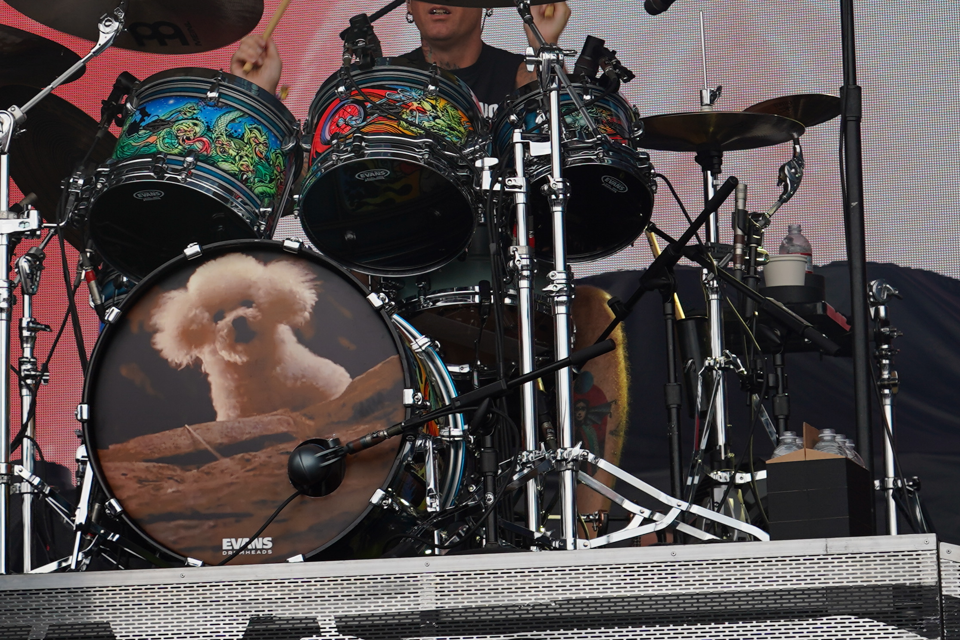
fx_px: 4666
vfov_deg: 7.8
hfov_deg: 11.5
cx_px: -176
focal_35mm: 175
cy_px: 128
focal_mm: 65
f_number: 5.6
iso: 100
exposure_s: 1/160
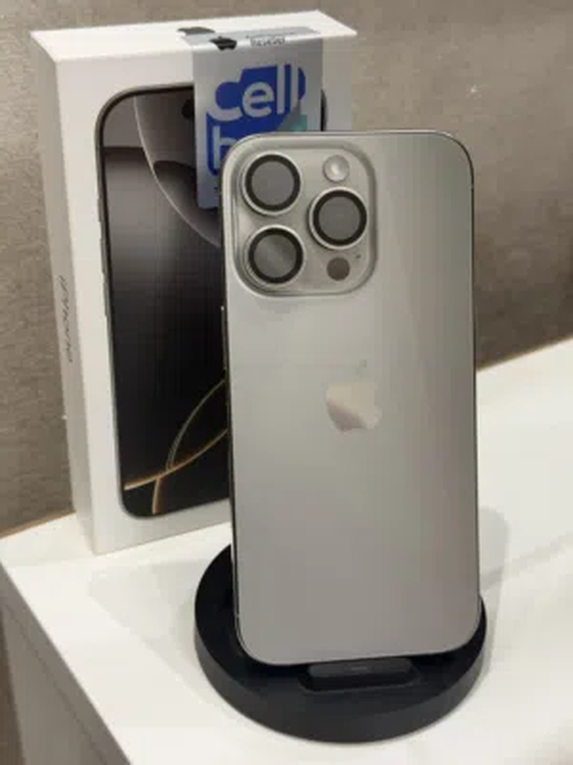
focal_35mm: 48
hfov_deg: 30.3
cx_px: 286
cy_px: 382
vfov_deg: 39.7
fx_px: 1059
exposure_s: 1/50
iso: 160
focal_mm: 6.76
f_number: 1.78
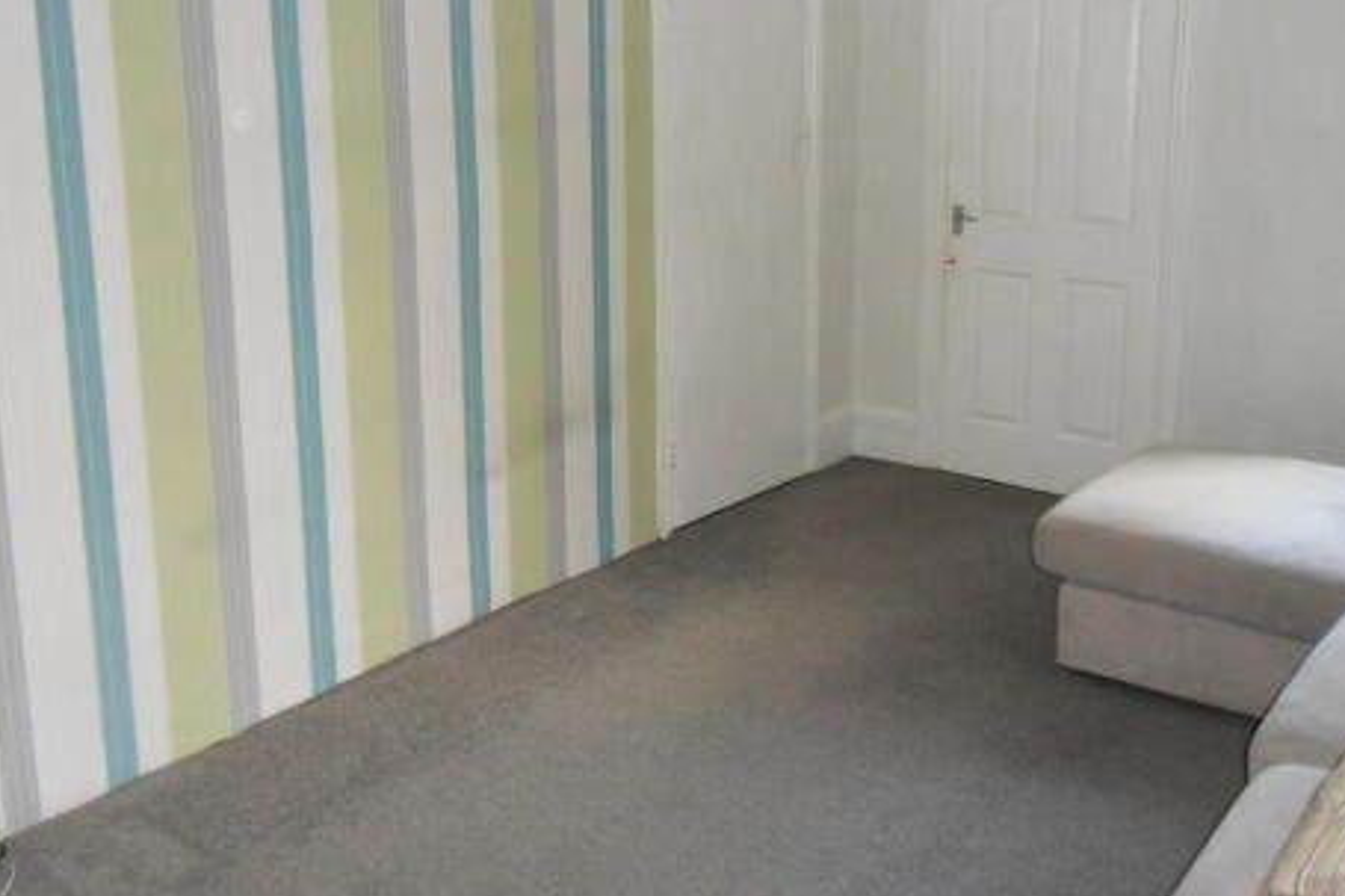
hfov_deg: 58.5
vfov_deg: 40.5
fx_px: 1195
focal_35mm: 32
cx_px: 758
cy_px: 288
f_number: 3.3
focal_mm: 4.2
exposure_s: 1/30
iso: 200
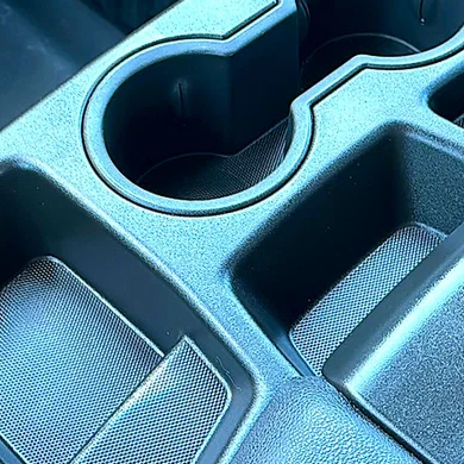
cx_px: 237
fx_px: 986
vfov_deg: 26.4
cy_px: 159
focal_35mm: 65
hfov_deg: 26.5
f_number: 1.78
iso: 125
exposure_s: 1/40
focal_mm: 6.86
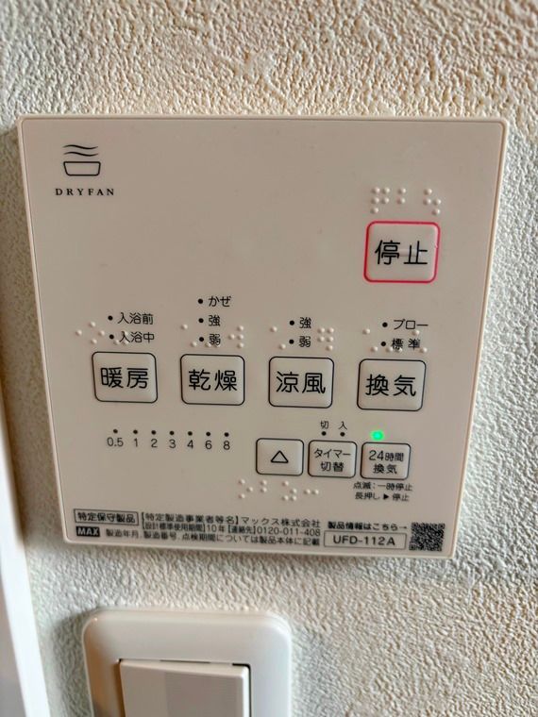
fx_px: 539
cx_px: 269
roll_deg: -0.9
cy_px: 358
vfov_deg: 67.3
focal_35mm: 26
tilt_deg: -16.1
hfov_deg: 53.1
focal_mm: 5.96
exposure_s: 1/60
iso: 160
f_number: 1.6
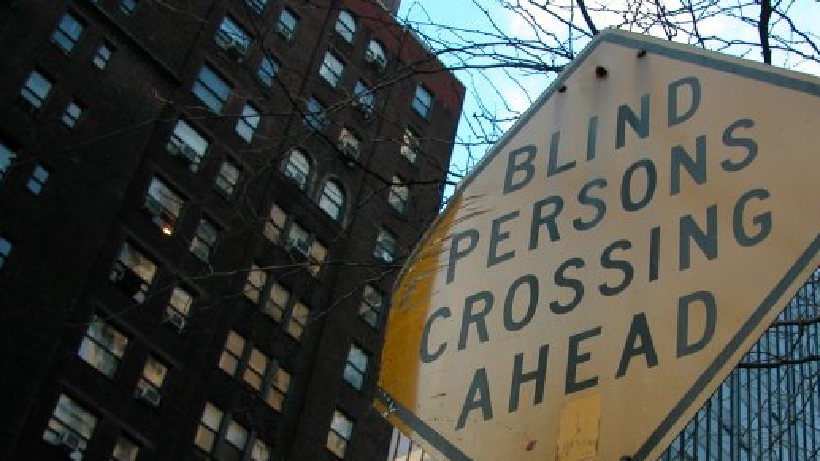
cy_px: 369
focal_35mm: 59
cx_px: 481
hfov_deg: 35.4
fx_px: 1283
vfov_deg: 20.2
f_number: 2.8
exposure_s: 1/90.3
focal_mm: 8.9
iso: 100
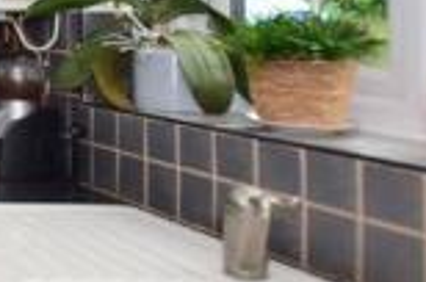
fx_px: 756
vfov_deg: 20.6
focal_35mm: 64
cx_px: -459
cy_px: 12
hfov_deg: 18.2
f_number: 5.6
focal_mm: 10
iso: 320
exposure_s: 1/60
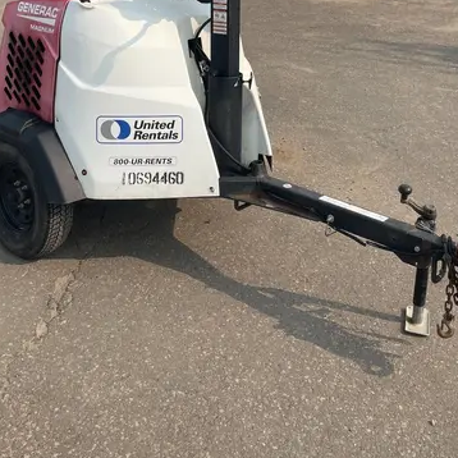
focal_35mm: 47
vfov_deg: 34.0
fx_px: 704
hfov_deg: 36.1
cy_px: 40
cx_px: 241
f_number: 1.6
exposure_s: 1/5051
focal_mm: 4.2
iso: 50
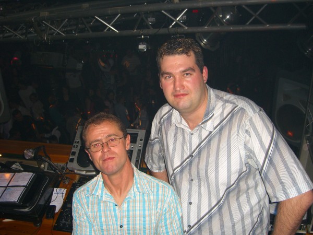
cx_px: 156
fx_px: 344
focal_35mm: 38
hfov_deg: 49.0
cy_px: 118
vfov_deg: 37.7
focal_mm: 7.9
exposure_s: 1/60
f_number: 2.8
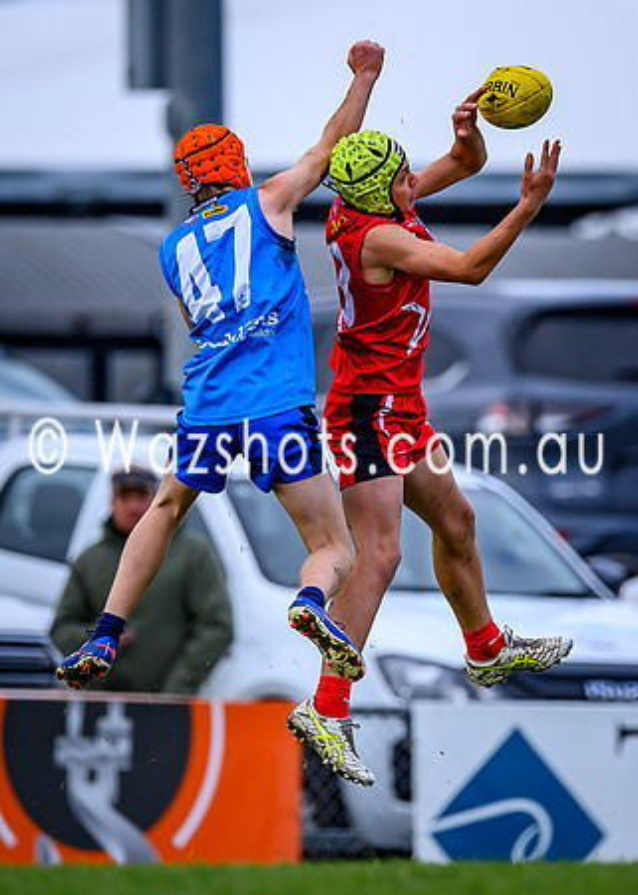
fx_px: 30370
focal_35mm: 1196
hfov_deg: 1.2
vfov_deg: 1.7
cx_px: 437
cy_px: 421
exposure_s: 1/1600
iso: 220
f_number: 4
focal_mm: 500
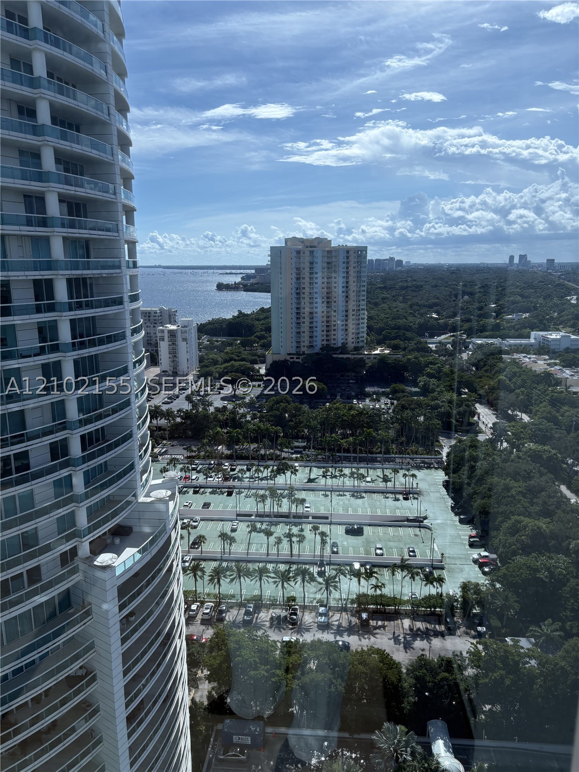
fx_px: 580
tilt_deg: -12.4
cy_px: 386
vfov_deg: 67.3
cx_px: 290
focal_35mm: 26
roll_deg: +0.4
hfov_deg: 53.1
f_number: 1.6
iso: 50
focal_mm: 5.96
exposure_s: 1/5348
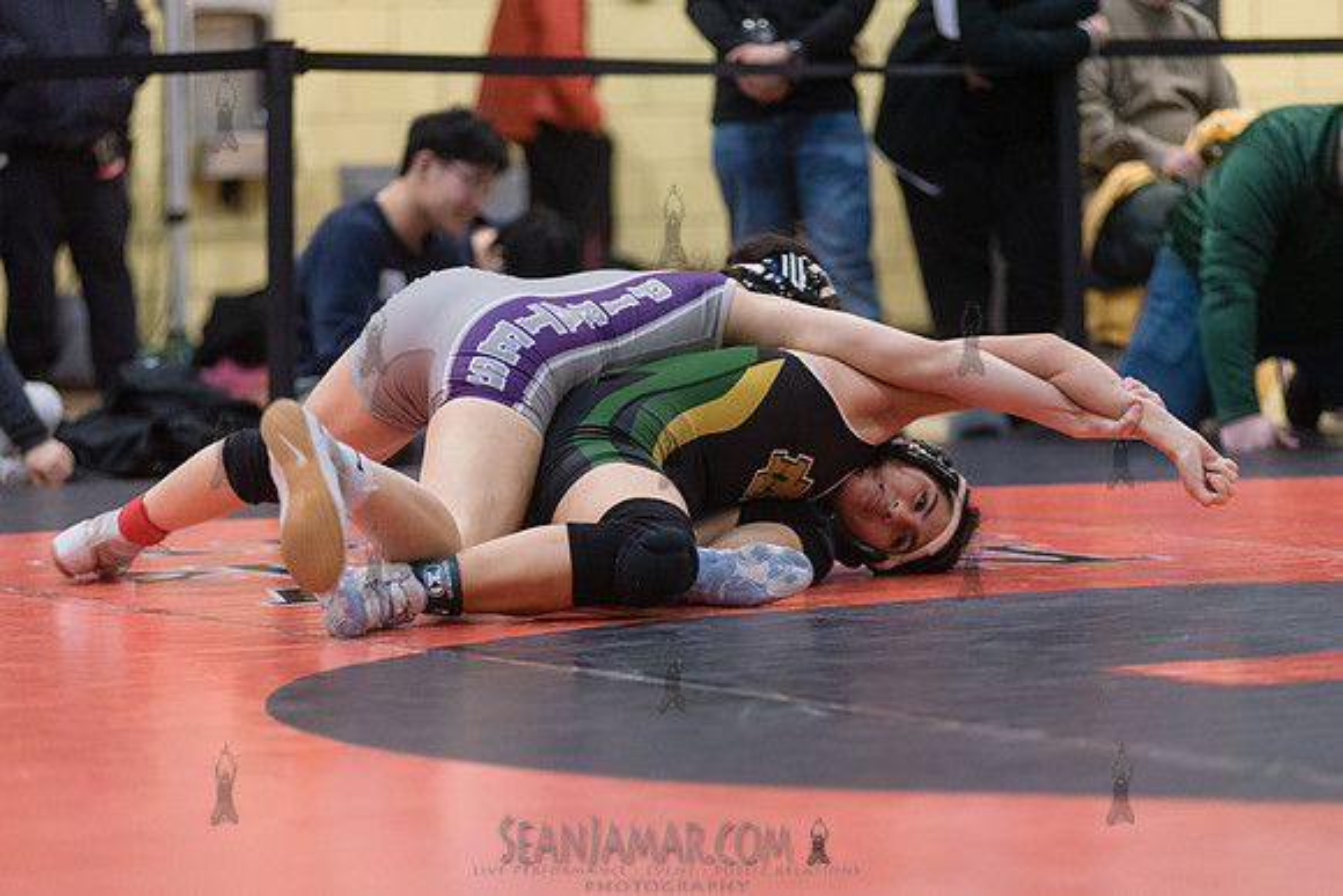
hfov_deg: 14.0
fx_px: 5453
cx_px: 680
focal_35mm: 146
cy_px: 482
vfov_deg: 9.4
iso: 5000
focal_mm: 135
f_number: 3.2
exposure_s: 1/400
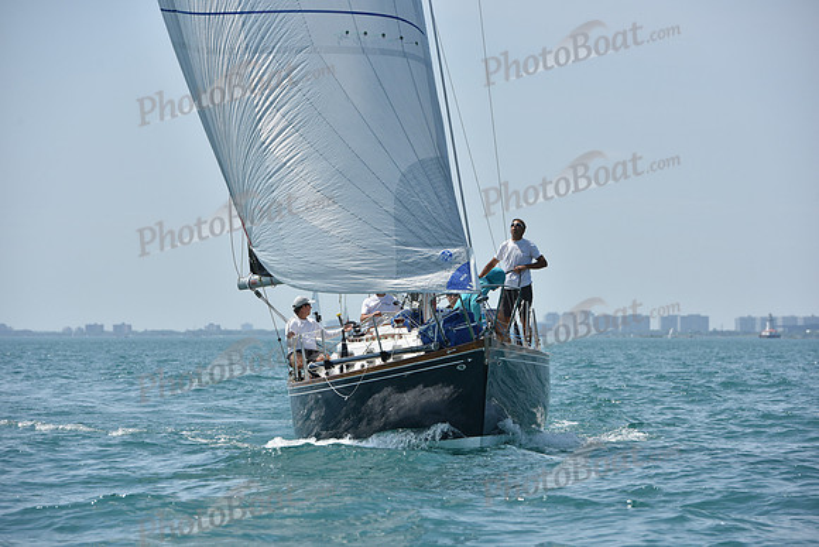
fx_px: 4096
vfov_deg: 7.6
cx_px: 410
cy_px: 274
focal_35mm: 180
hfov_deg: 11.4
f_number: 8
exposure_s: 1/1250
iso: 250
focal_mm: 180
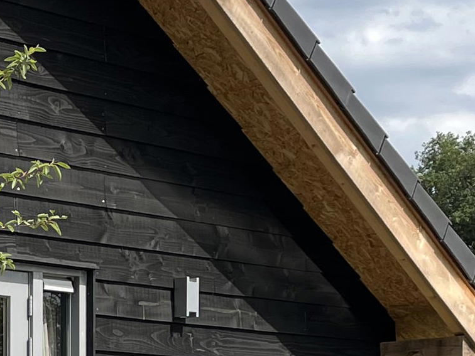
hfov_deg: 14.1
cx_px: -208
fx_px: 1811
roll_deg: +1.3
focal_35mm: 132
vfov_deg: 10.9
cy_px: 518
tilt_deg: +0.2
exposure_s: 1/2410
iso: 50
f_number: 1.6
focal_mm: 5.1
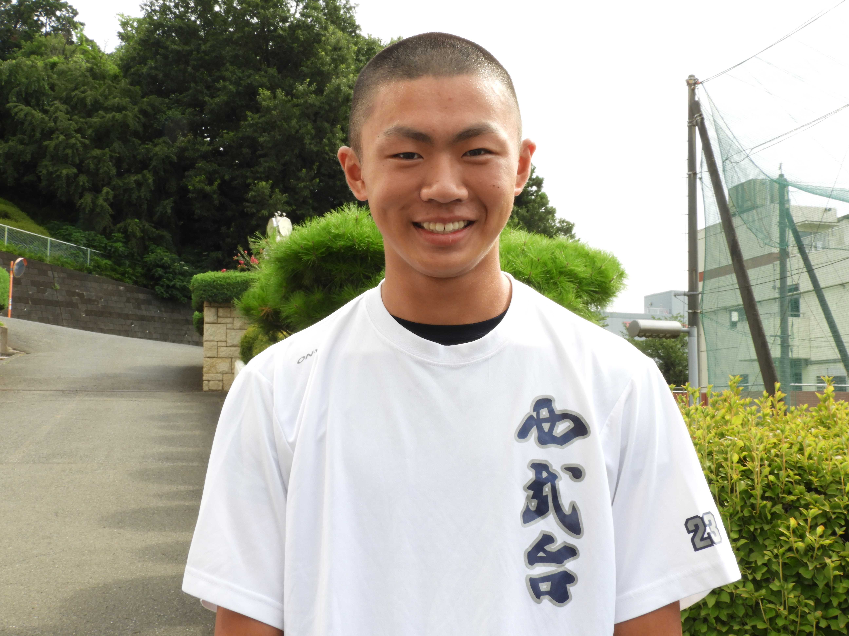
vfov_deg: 36.0
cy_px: 318
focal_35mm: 40
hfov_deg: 46.8
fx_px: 981
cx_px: 424
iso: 100
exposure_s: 1/80
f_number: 7.6
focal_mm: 7.2
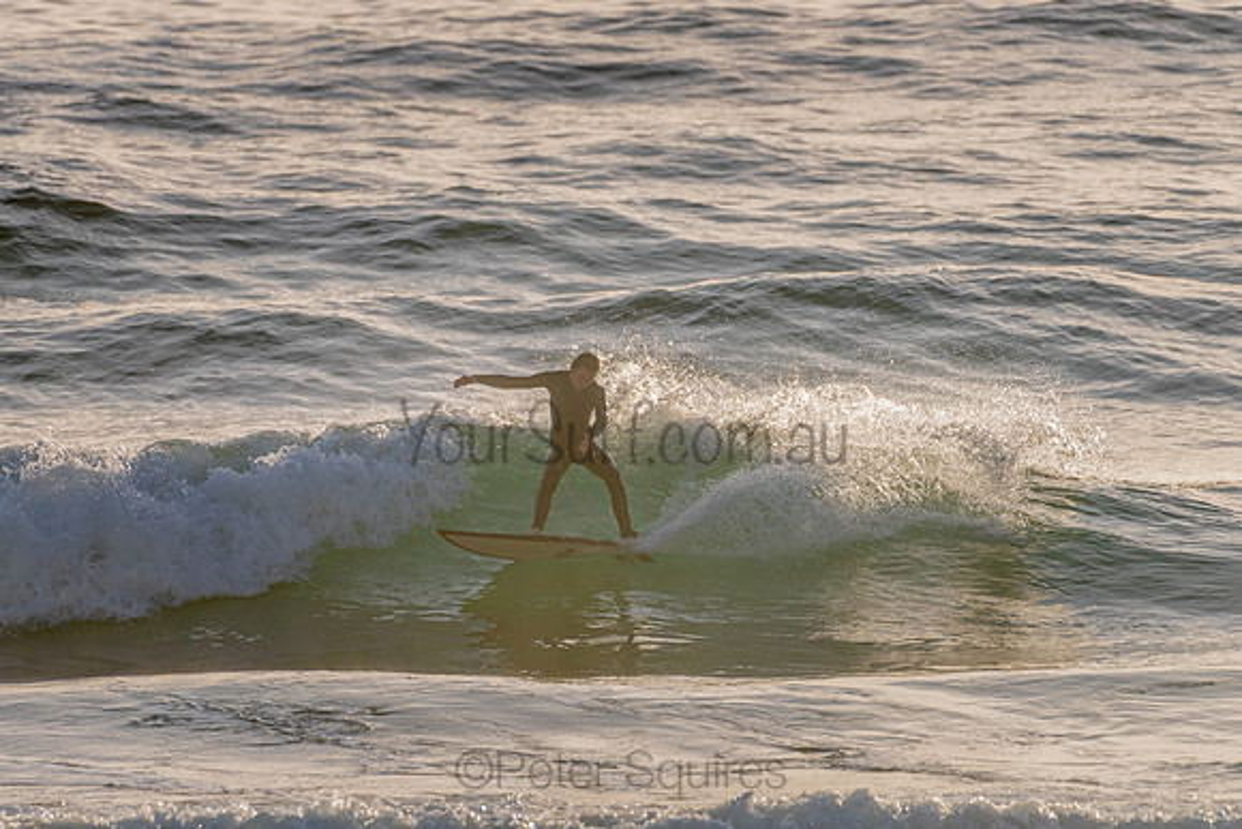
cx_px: 606
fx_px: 21149
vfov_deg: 2.2
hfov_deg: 3.4
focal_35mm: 613
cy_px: 402
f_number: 5.6
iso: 125
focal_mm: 500
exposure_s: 1/2000
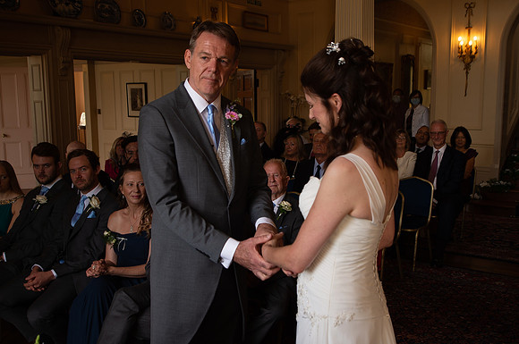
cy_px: 178
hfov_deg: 48.2
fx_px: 580
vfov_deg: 33.1
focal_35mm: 40
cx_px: 256
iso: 100
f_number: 2.8
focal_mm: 24
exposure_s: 1/100
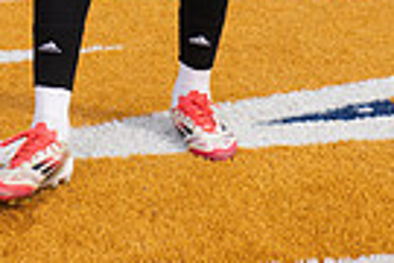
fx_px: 1751
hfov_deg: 12.8
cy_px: -365
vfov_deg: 7.9
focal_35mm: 160
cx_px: 155
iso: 100
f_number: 7.1
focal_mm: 48
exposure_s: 1/400
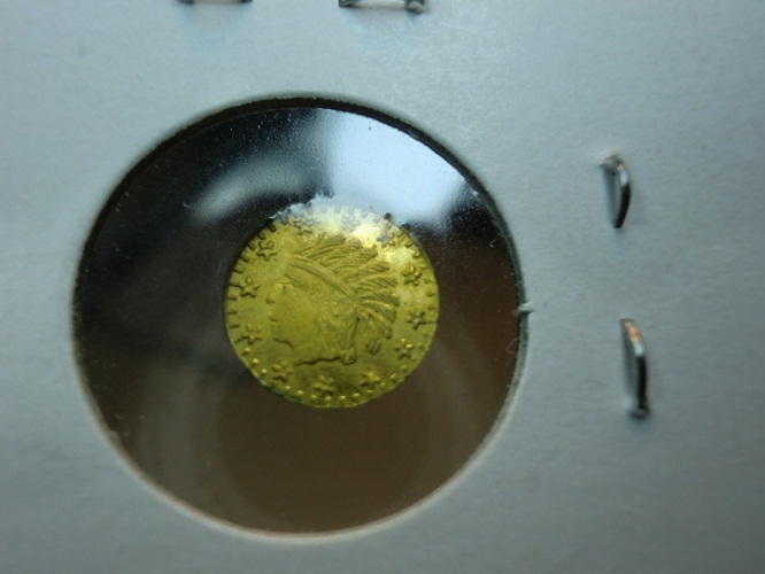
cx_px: 382
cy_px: 287
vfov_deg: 45.5
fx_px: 685
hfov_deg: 58.3
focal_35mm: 31
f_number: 2.8
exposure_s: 1/160
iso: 64
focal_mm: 5.58
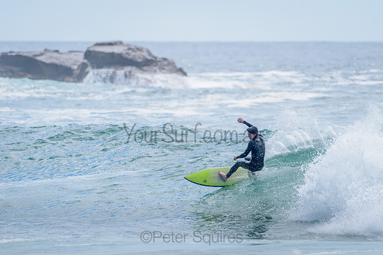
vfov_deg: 2.2
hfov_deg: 3.4
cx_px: 235
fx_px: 6524
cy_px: 145
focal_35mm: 613
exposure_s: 1/2000
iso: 280
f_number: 5.6
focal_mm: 500
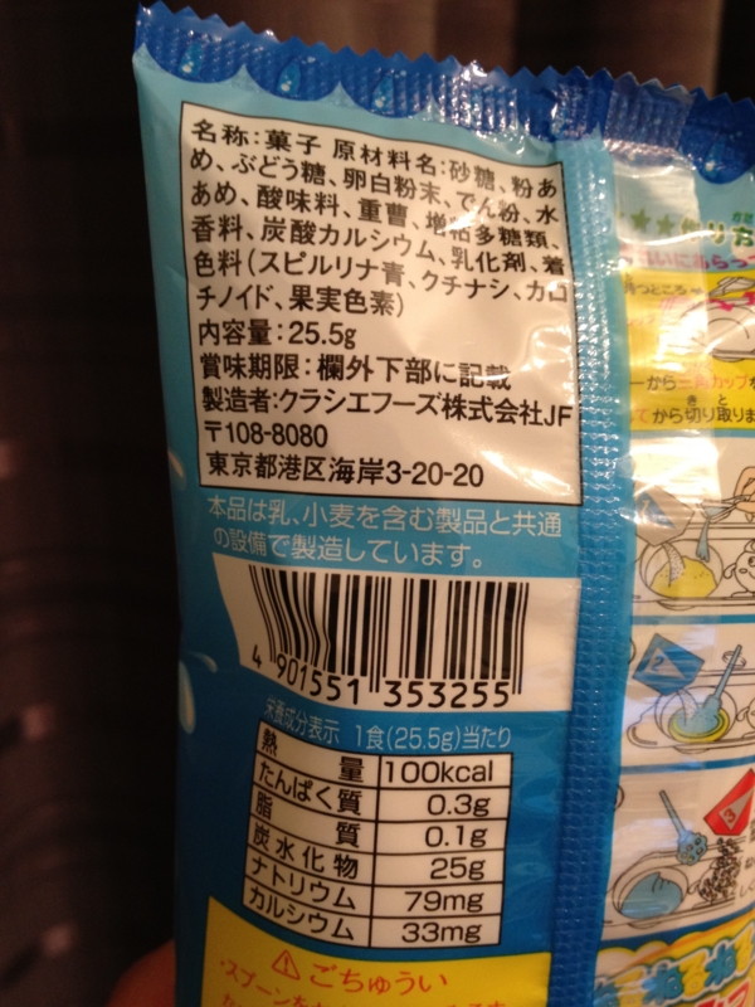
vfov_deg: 52.6
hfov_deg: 40.7
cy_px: 504
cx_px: 378
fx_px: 1018
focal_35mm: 35
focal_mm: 4.28
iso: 160
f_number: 2.4
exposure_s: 1/20
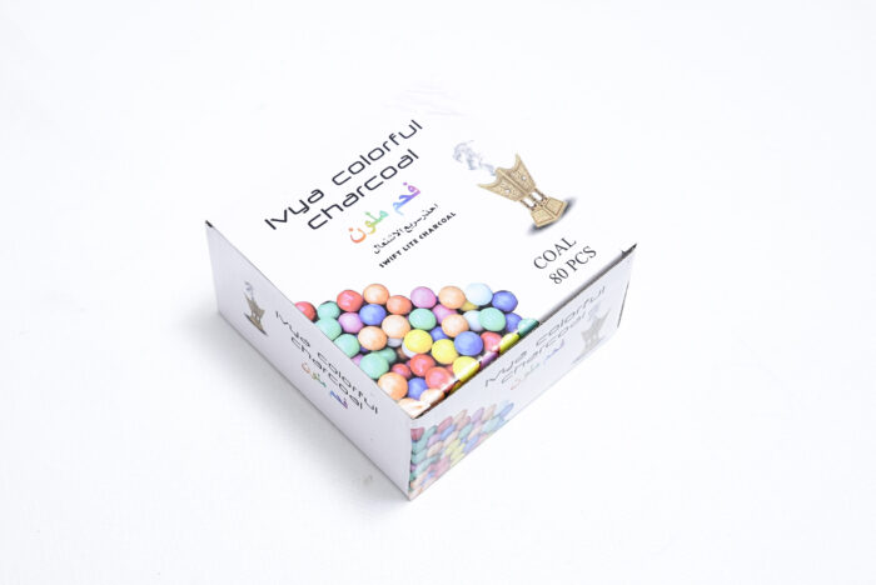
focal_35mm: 68
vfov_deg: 20.1
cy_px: 292
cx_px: 438
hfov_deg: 29.6
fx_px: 1656
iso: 3200
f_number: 8
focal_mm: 68
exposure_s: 1/250
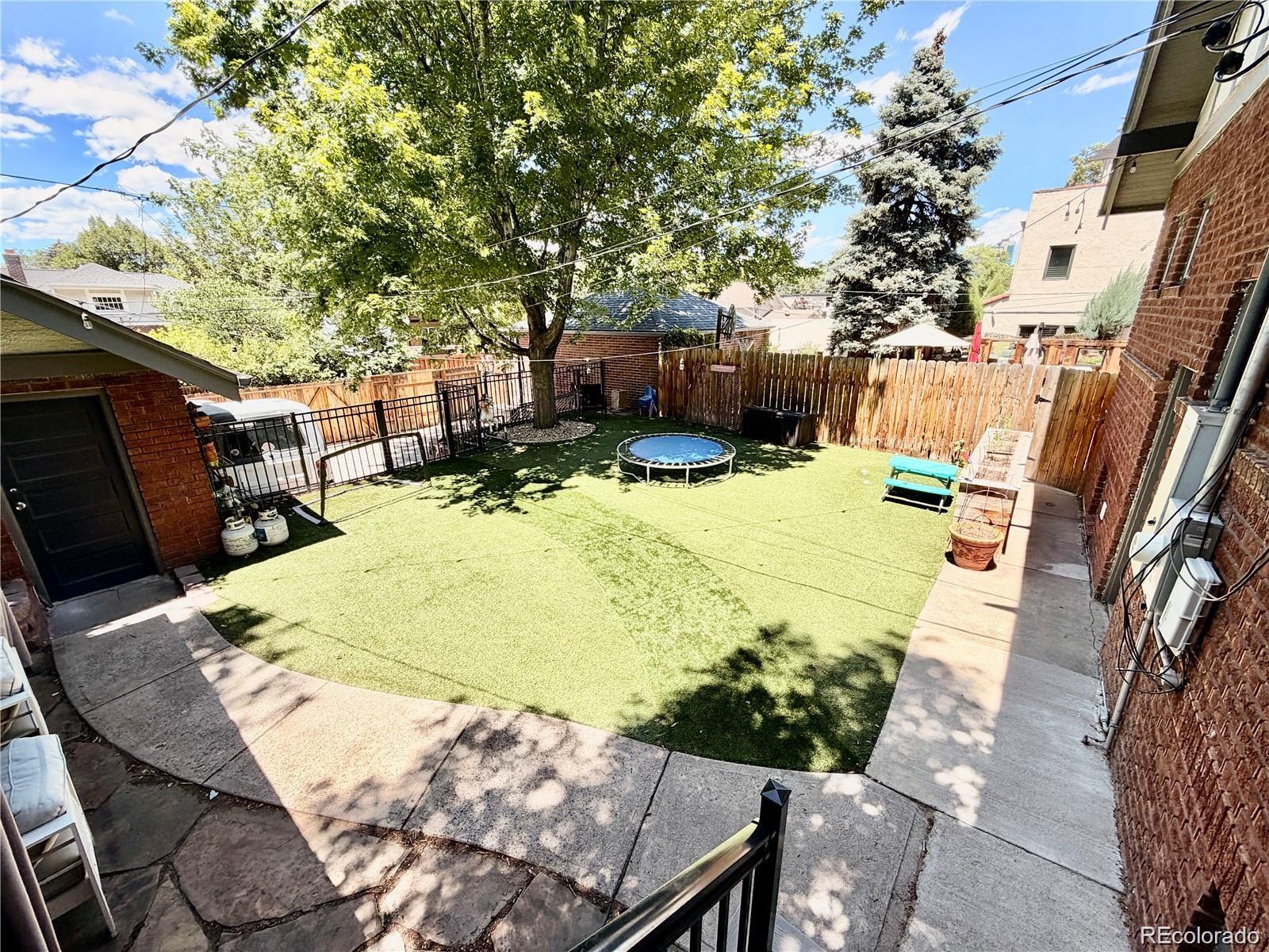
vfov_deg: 85.7
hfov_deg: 102.1
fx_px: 513
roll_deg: +0.3
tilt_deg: -18.5
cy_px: 476
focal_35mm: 14
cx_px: 634
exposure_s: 1/585
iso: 40
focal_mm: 2.22
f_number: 2.2
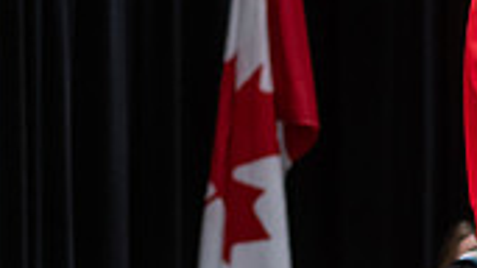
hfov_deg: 5.2
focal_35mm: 413
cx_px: 644
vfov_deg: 2.9
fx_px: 5221
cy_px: 339
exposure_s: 1/200
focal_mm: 85
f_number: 2.8
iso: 1000
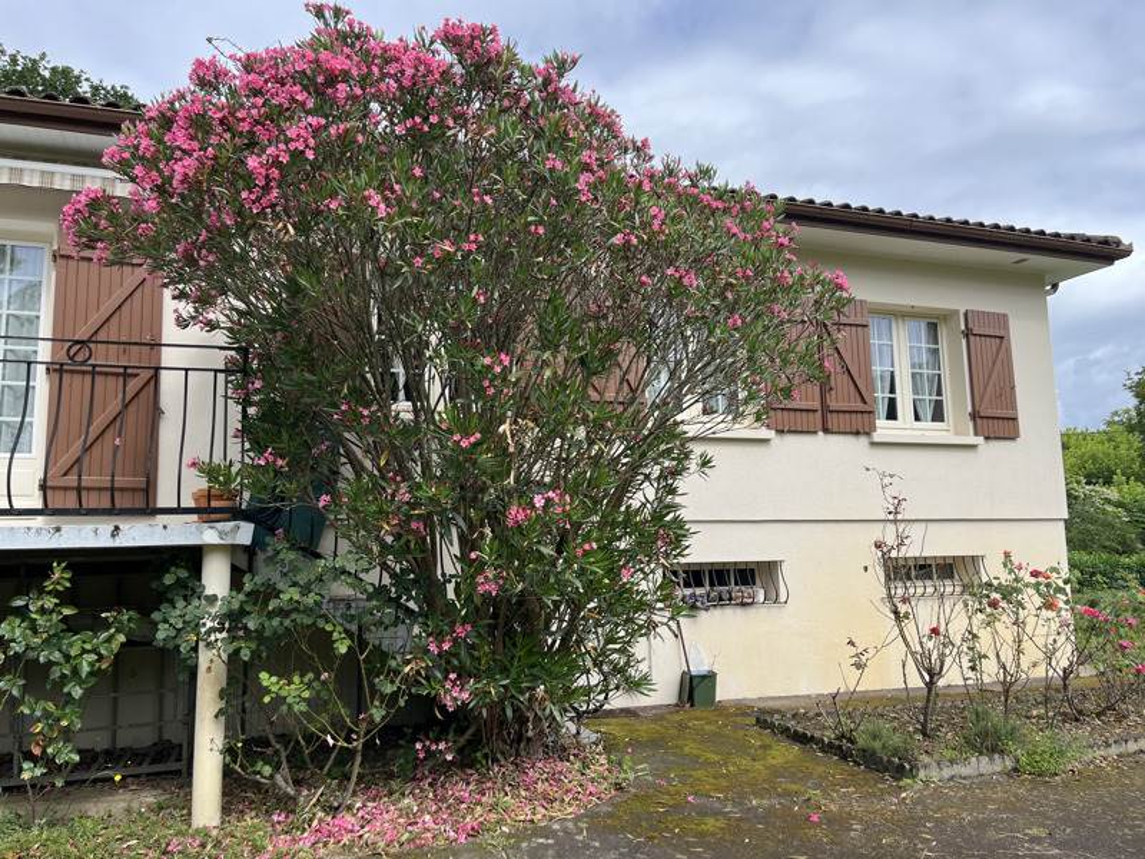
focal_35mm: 26
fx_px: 860
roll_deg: +2.6
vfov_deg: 53.1
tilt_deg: +8.2
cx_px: 572
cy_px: 430
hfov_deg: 67.3
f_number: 1.6
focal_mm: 5.1
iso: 50
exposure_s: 1/1721
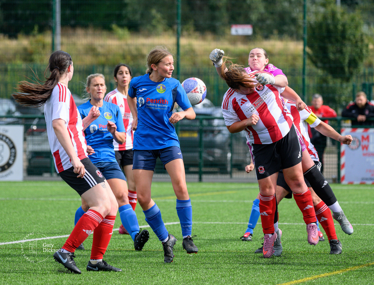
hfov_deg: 5.8
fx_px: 3721
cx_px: 215
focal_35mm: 342
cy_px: 107
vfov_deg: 4.4
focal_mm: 240
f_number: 5
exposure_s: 1/1600
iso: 560
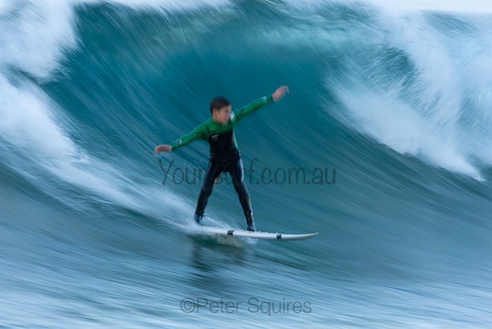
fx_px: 10252
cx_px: 246
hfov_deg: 2.7
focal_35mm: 750
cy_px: 164
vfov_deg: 1.8
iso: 100
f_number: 13
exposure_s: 1/20
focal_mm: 500
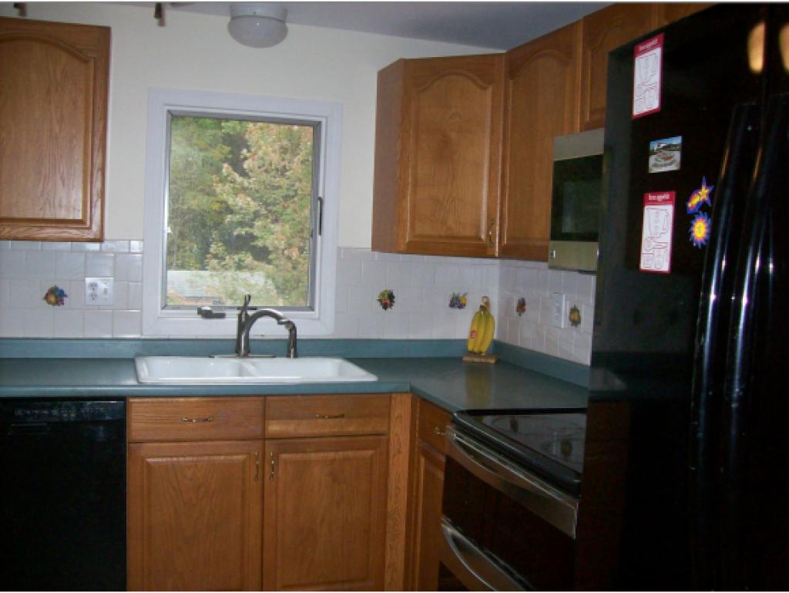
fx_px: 821
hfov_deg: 51.3
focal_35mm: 36
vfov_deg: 39.7
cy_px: 296
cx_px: 394
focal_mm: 6
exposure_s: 1/64
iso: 200
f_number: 2.7
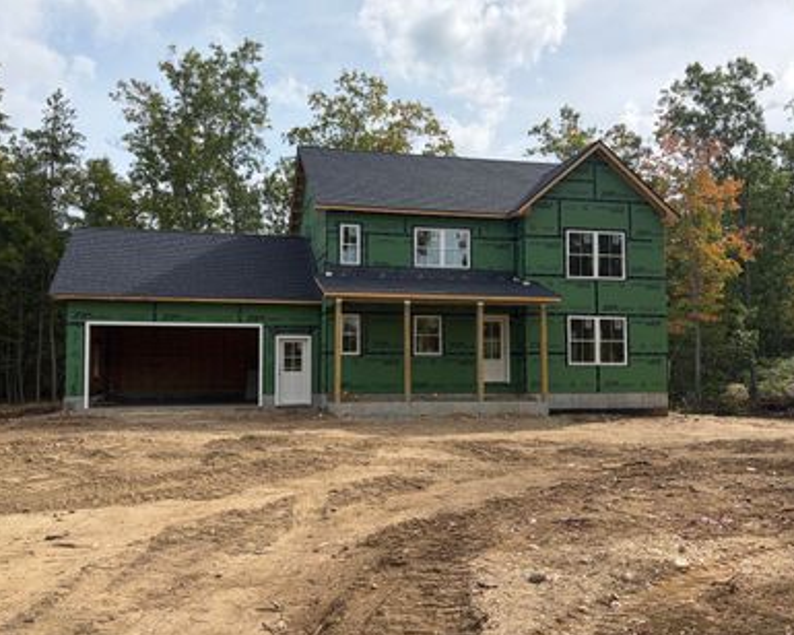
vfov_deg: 44.5
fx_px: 775
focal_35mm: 33
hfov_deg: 54.2
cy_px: 316
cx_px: 408
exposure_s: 1/4608
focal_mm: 5.96
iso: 64
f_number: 1.6
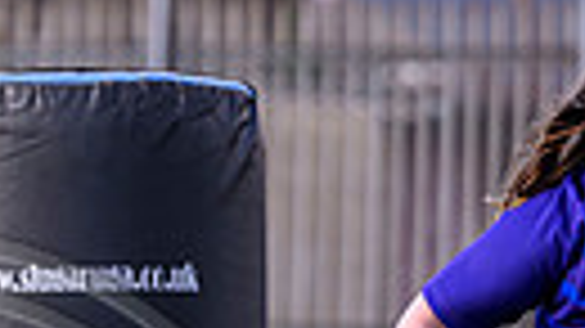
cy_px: 746
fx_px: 10435
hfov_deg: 3.2
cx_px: -109
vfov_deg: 1.8
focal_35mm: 673
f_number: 3.2
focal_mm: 120
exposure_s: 1/1250
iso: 500
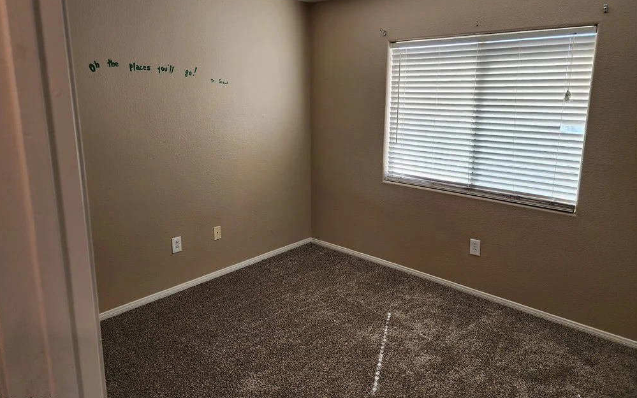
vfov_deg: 49.1
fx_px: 434
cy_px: 170
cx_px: 313
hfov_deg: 72.6
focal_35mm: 25
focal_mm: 6.4
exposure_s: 1/120
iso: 64
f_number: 1.8
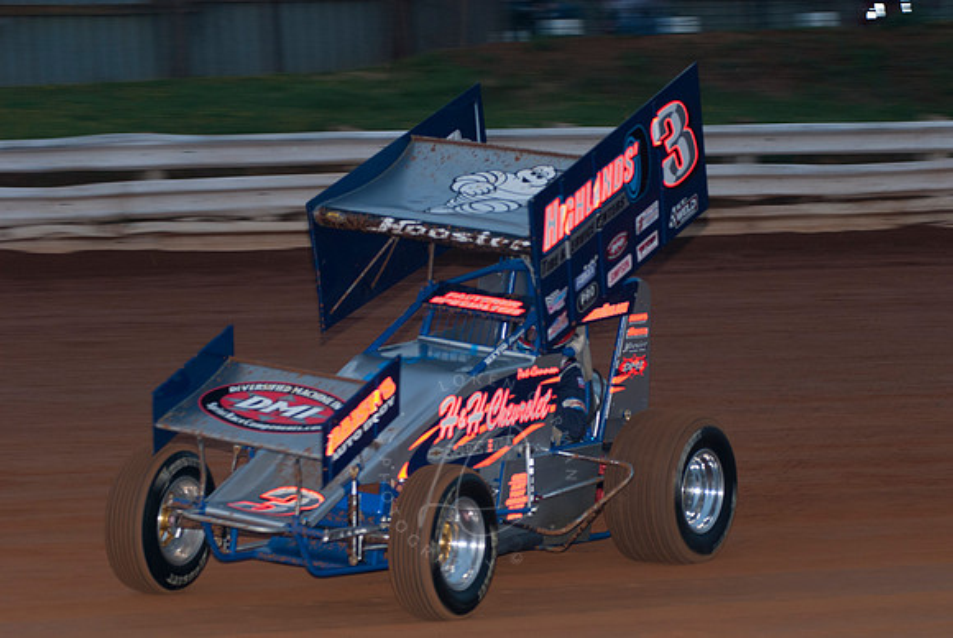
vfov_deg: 9.2
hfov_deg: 13.7
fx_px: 3975
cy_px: 319
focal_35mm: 150
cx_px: 476
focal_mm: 100
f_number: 4
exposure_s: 1/250
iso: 250
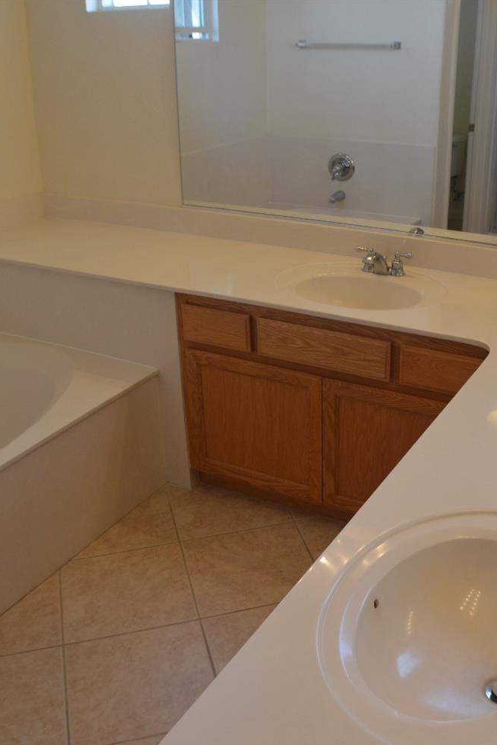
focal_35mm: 50
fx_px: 1036
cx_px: 375
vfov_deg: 39.6
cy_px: 373
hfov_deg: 26.6
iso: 400
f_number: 5
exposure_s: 1/100
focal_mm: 22
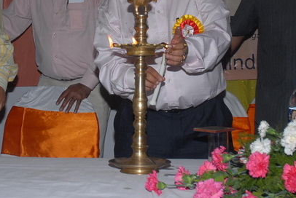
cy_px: 59
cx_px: 115
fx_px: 585
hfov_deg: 28.3
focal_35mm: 71
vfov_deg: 19.2
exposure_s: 1/125
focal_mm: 24
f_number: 6.3
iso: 400
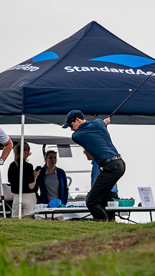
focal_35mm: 924
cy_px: 138
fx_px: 6765
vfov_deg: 2.3
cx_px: 123
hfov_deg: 1.3
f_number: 5.6
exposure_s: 1/2000
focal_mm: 390
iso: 400
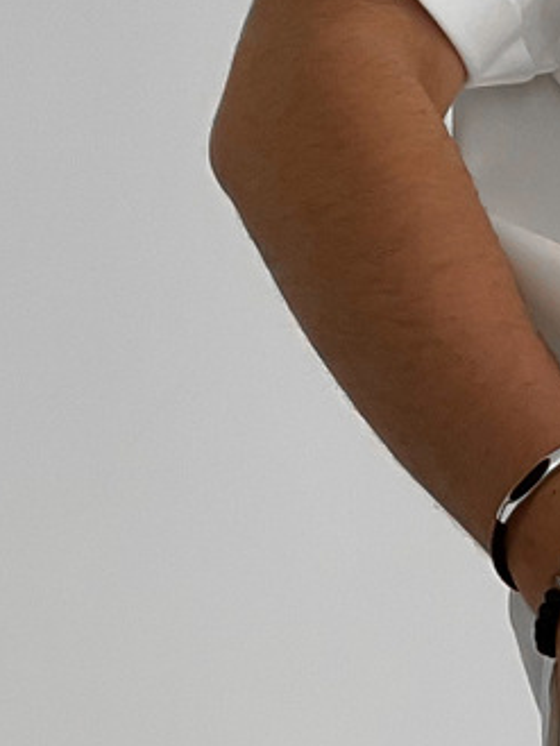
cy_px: 1603
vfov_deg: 12.1
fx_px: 3039
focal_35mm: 141
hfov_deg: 10.1
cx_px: 918
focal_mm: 3
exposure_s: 1/120
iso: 32
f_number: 1.8
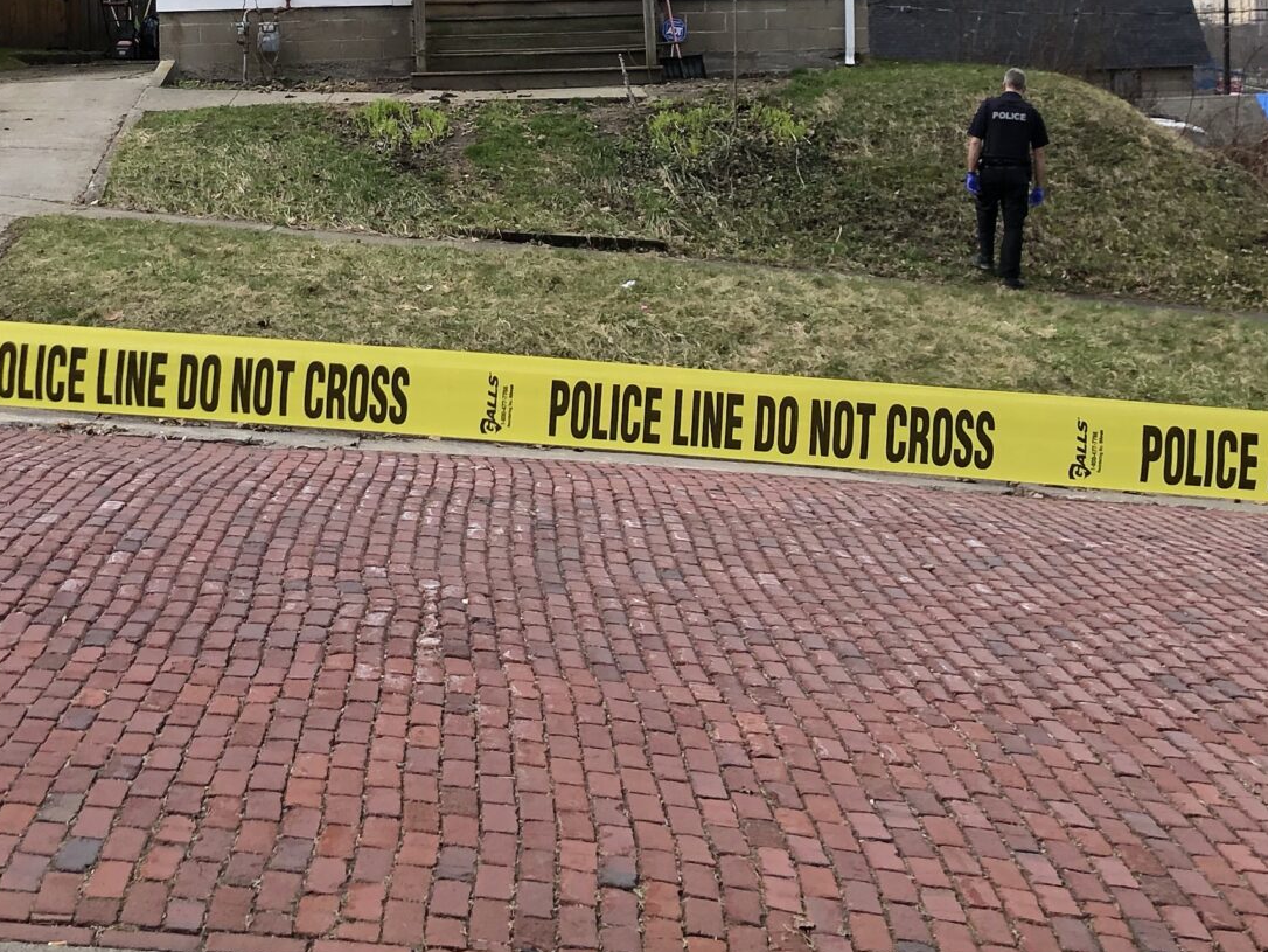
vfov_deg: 21.7
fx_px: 2418
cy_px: 70
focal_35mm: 66
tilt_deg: -0.9
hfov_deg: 29.3
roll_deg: +2.2
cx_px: 534
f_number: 1.8
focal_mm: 4
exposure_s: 1/1263
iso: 20
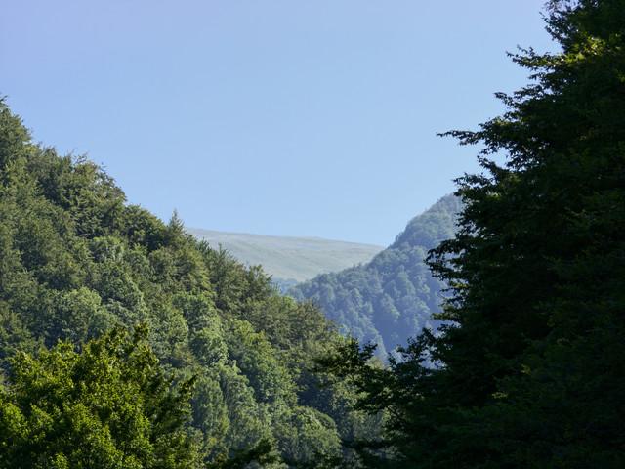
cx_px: 312
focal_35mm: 230
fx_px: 4153
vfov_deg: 6.5
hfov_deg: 8.6
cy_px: 234
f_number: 3.5
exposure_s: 1/167
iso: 125
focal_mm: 34.8
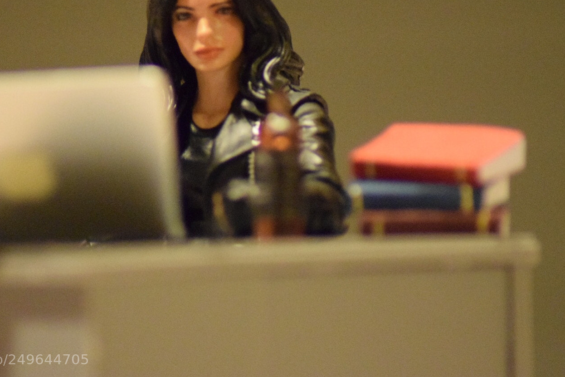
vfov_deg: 2.6
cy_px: 153
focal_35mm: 520
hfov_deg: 4.0
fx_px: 8161
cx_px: 214
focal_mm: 270
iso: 10000
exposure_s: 1/60
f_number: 5.3
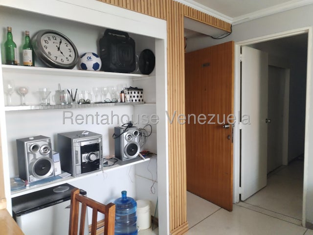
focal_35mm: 29
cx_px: 156
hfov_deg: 61.7
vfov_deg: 48.2
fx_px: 262
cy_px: 118
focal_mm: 4.75
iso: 704
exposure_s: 1/33.3
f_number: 1.8
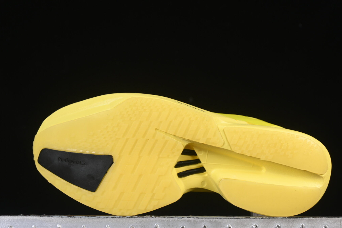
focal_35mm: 95
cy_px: 127
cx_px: 180
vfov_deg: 14.4
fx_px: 903
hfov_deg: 21.5
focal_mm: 50
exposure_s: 1/80
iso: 160
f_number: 8
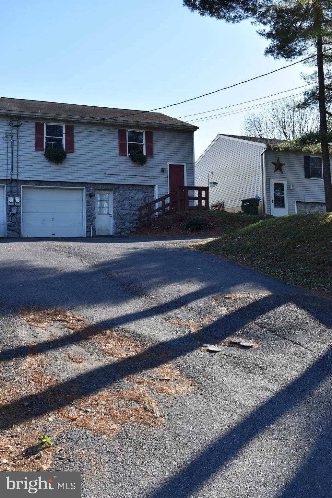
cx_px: 166
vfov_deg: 51.3
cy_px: 249
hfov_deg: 35.5
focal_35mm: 38
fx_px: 519
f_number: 8
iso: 100
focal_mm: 25
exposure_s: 1/200
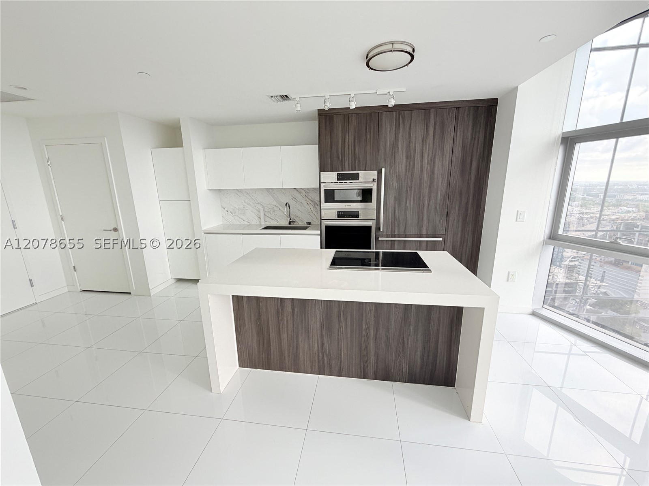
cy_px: 243
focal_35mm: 14
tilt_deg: -11.9
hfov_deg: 102.1
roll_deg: +0.5
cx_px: 324
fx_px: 262
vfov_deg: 85.7
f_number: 2.2
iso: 50
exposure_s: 1/121
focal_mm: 2.22
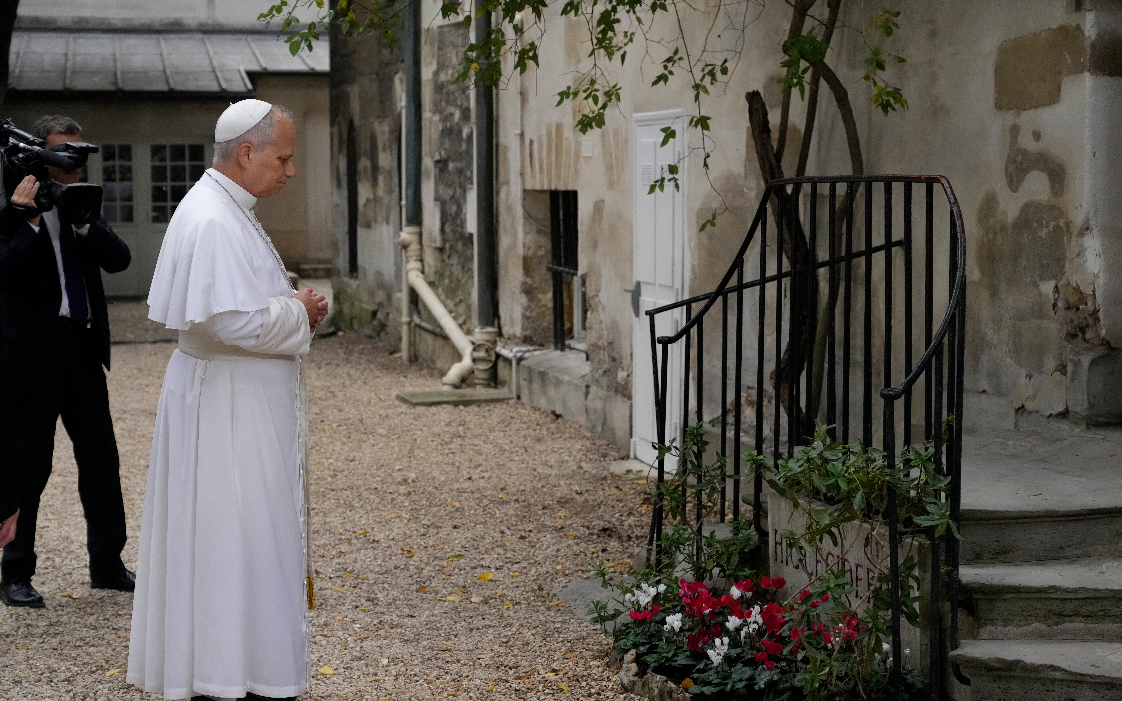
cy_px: 375
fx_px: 2140
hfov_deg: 29.4
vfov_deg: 18.6
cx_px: 559
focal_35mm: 70
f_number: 5
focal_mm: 68
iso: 4000
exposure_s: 1/2500
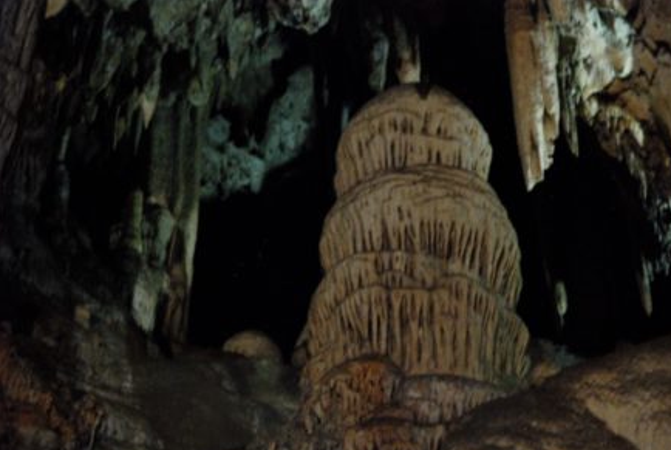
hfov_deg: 16.9
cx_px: 383
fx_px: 2259
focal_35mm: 121
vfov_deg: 11.4
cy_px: 256
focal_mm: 70
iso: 1600
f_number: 4.5
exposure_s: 1/1.3
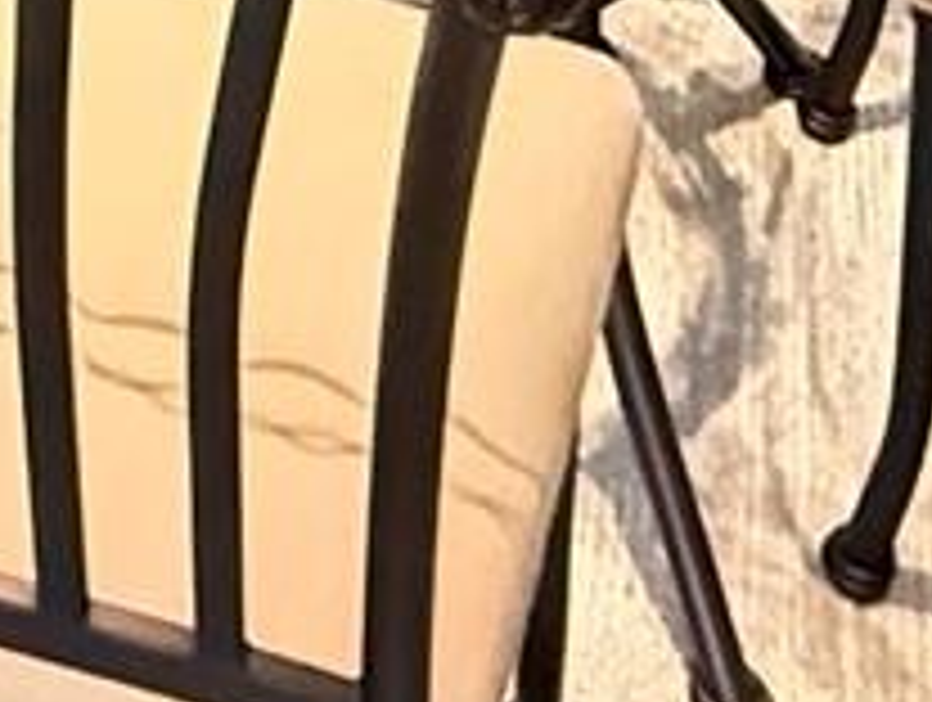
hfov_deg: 18.0
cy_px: -1508
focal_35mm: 108
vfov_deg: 9.8
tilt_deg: -9.6
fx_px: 2913
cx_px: 162
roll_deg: -2.2
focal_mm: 2.22
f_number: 2.2
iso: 1250
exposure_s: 1/60
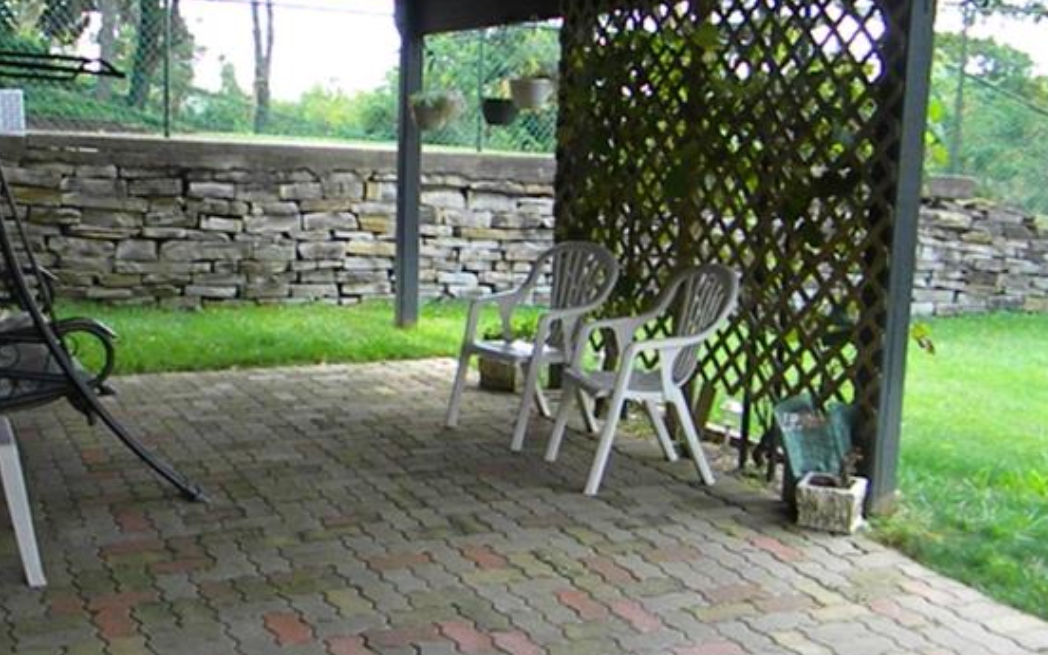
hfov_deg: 45.9
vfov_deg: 29.9
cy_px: 342
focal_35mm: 43
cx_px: 416
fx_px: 1228
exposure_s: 1/80.1
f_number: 3.5
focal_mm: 5
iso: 720
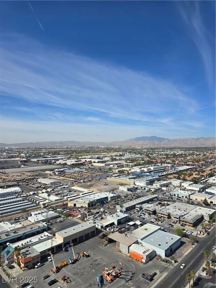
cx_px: 108
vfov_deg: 73.9
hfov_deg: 58.9
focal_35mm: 23
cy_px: 144
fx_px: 191
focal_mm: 6.3
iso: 12
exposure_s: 1/1225
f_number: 1.7
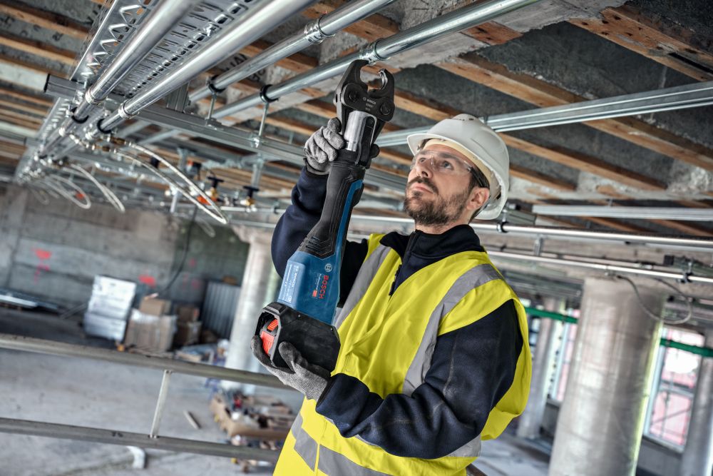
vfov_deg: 37.9
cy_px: 238
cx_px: 356
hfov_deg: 54.4
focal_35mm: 35
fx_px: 693
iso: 1000
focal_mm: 35
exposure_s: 1/125
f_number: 4
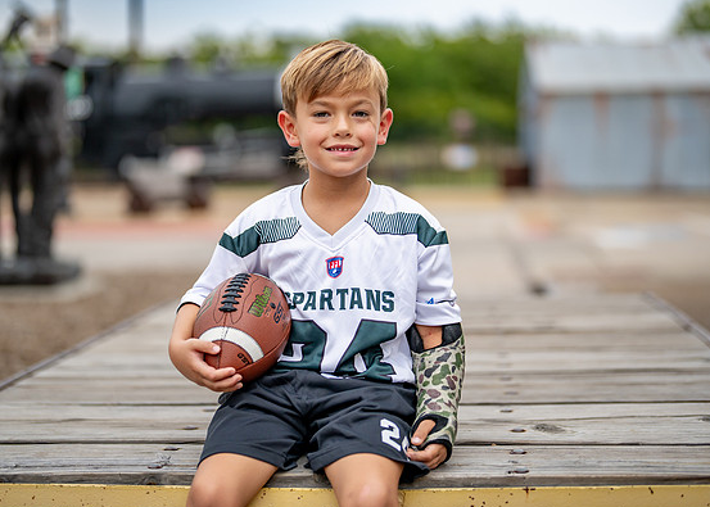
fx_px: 1190
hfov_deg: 33.2
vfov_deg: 24.1
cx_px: 350
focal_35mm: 59
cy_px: 238
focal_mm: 50
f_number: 1.2
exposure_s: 1/2000
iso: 250
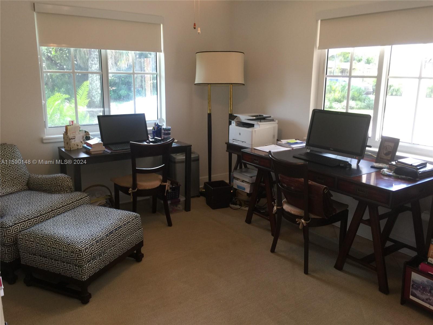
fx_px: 363
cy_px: 162
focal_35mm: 29
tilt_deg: -15.5
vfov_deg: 48.2
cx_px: 216
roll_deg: -2.4
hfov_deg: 61.7
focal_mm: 4.15
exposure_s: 1/30
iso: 40
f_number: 2.2
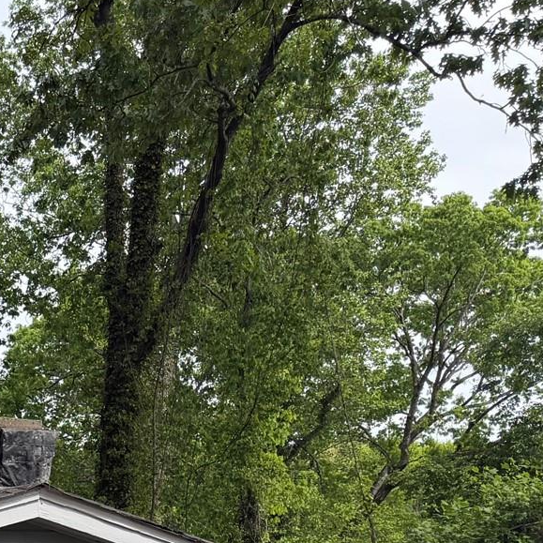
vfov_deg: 21.2
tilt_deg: -6.2
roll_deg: -1.3
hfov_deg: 18.6
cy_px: 680
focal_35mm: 75
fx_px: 1331
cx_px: -401
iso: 100
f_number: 1.78
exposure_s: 1/2525
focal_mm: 6.76
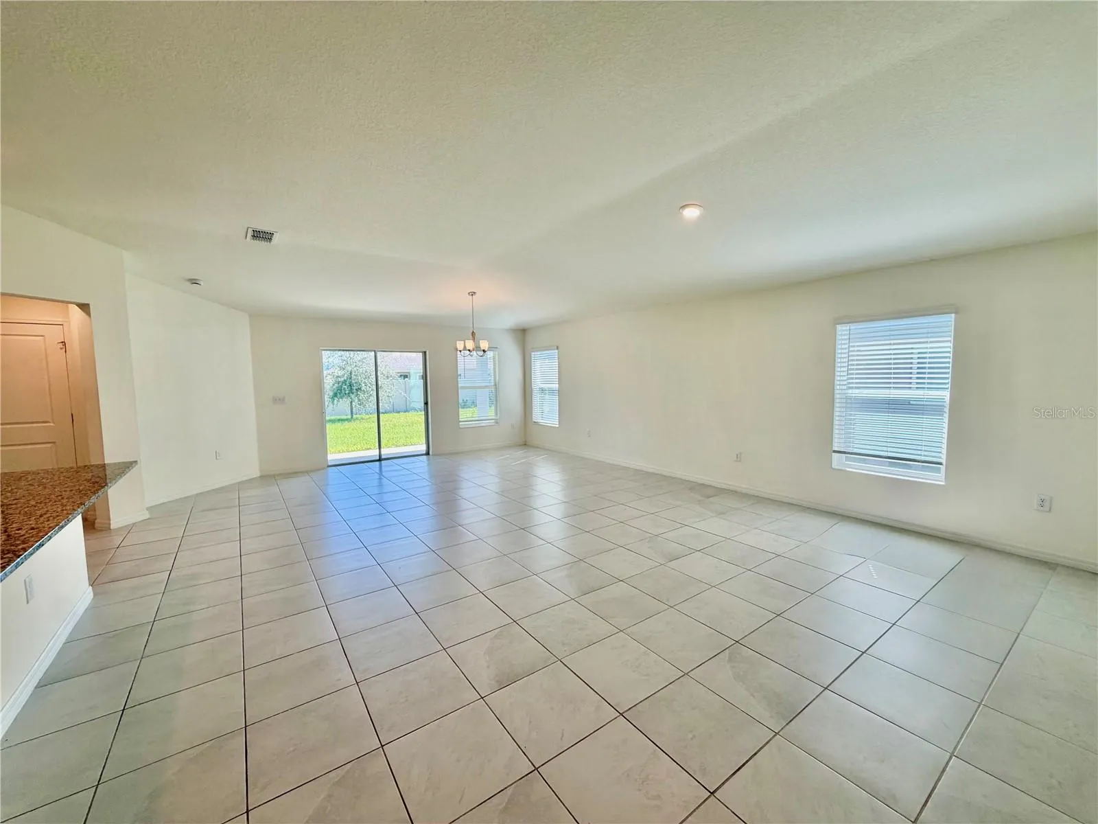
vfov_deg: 85.7
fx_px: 444
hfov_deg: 102.1
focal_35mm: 14
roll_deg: +0.7
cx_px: 549
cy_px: 412
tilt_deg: -4.5
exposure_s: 1/120
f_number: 2.2
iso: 40
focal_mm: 2.22
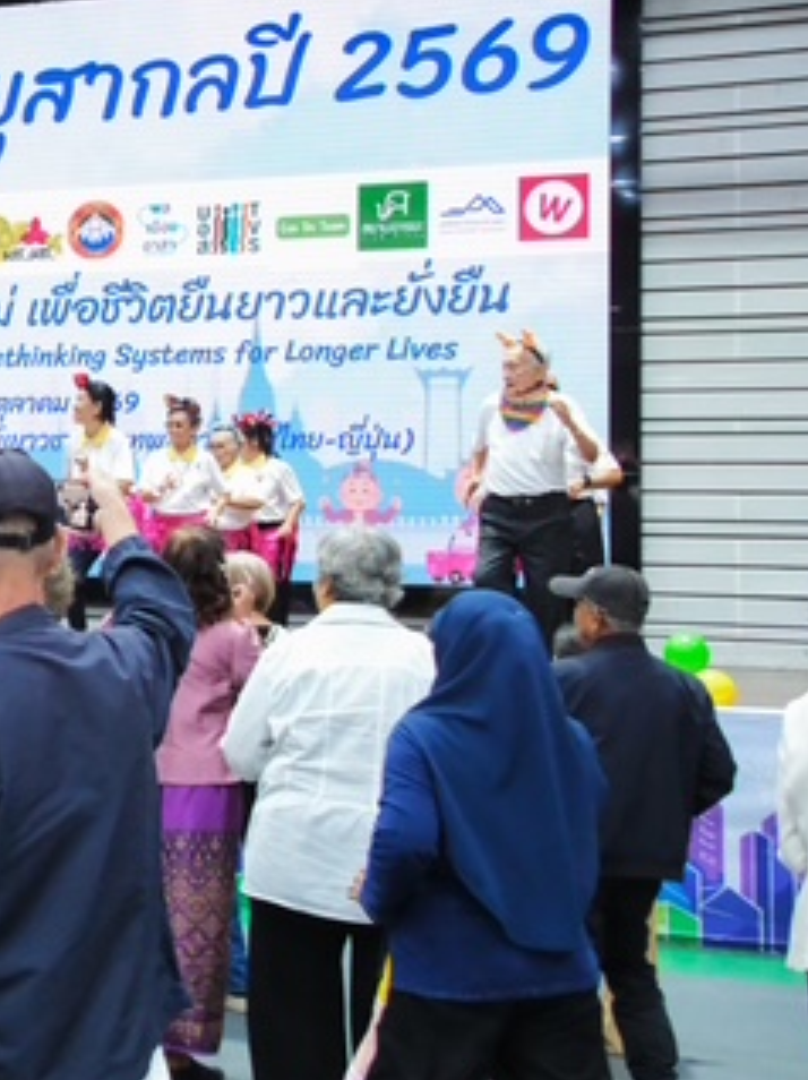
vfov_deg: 30.2
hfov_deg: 20.8
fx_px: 1995
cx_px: -244
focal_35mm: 64
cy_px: 428
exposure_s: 1/250
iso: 10000
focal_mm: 22.1
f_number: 7.1
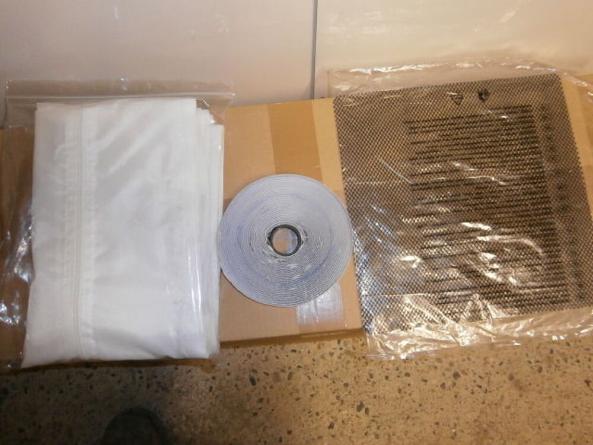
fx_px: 445
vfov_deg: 53.1
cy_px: 222
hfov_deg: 67.3
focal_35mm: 26
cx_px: 296
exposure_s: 1/30
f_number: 2.8
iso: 200
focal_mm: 4.7
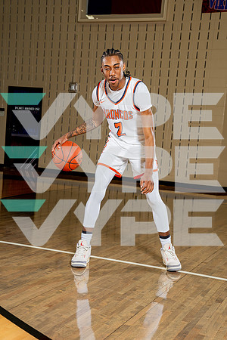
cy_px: 170
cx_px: 114
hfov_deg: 24.2
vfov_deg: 35.6
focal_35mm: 56
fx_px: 530
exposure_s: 1/250
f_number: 6.3
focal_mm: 56
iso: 400
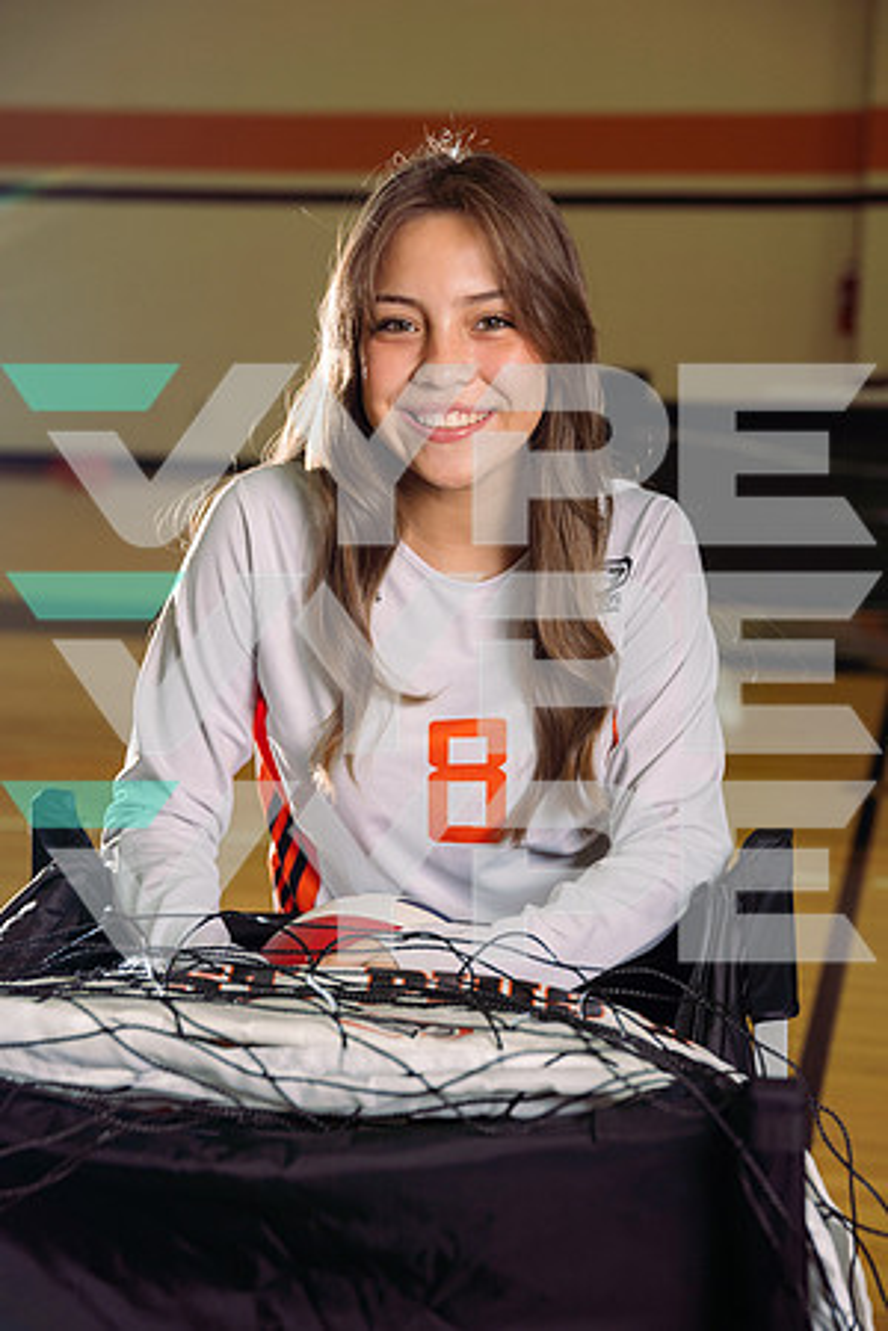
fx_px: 2590
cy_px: 666
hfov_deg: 19.5
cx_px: 444
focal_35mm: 70
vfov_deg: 28.8
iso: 160
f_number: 4.5
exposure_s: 1/320
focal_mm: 70
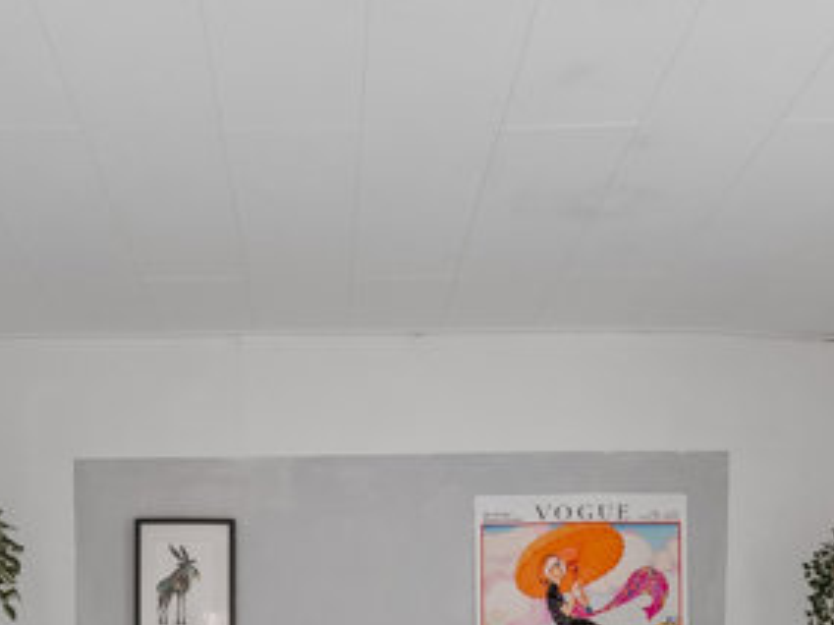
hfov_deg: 38.7
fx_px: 1180
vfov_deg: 26.5
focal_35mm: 49
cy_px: 739
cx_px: 321
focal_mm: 12
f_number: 10
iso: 200
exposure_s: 1/1.25
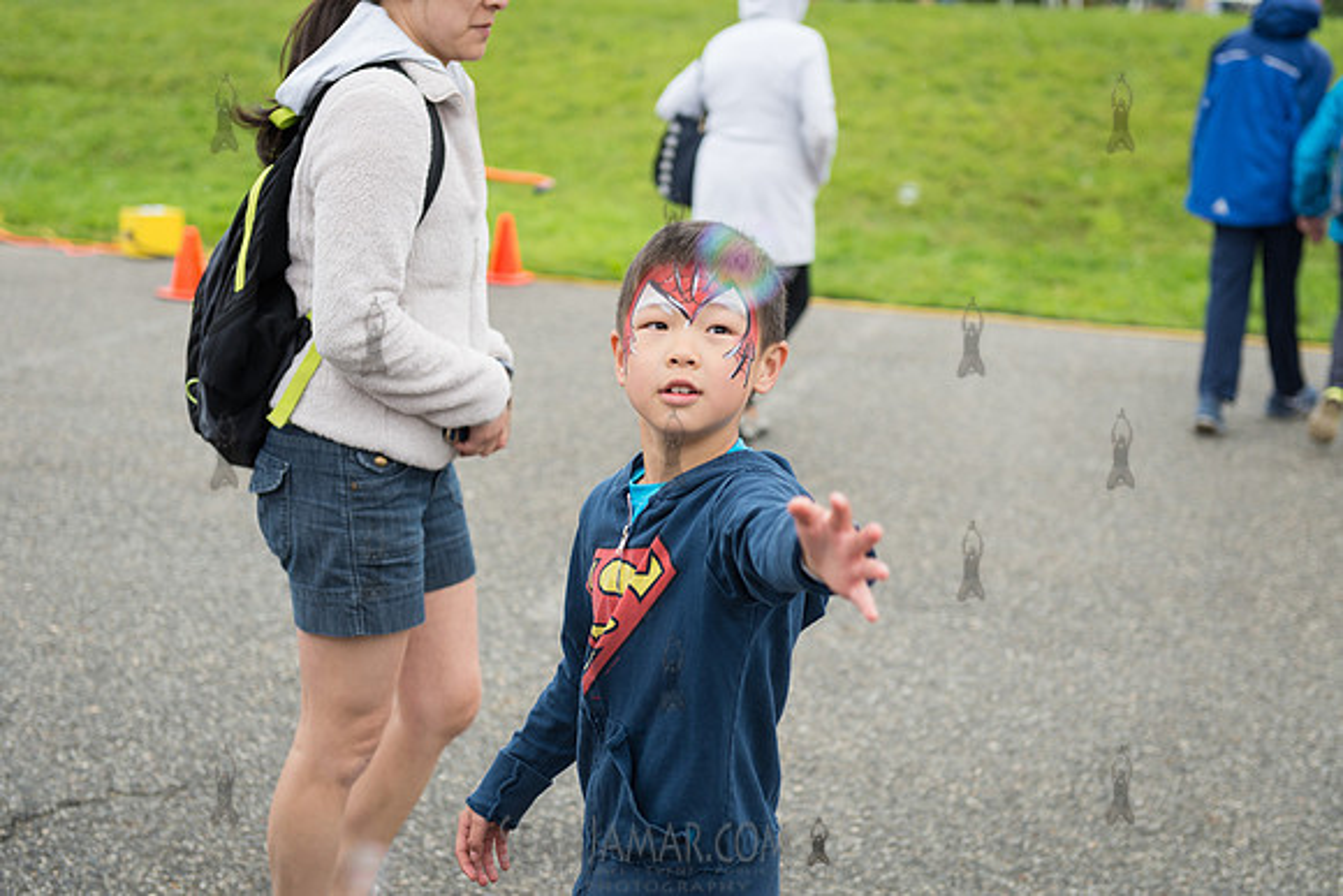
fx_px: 2090
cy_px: 448
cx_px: 672
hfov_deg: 35.6
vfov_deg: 24.2
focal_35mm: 56
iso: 200
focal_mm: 56
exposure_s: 1/800
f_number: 3.5
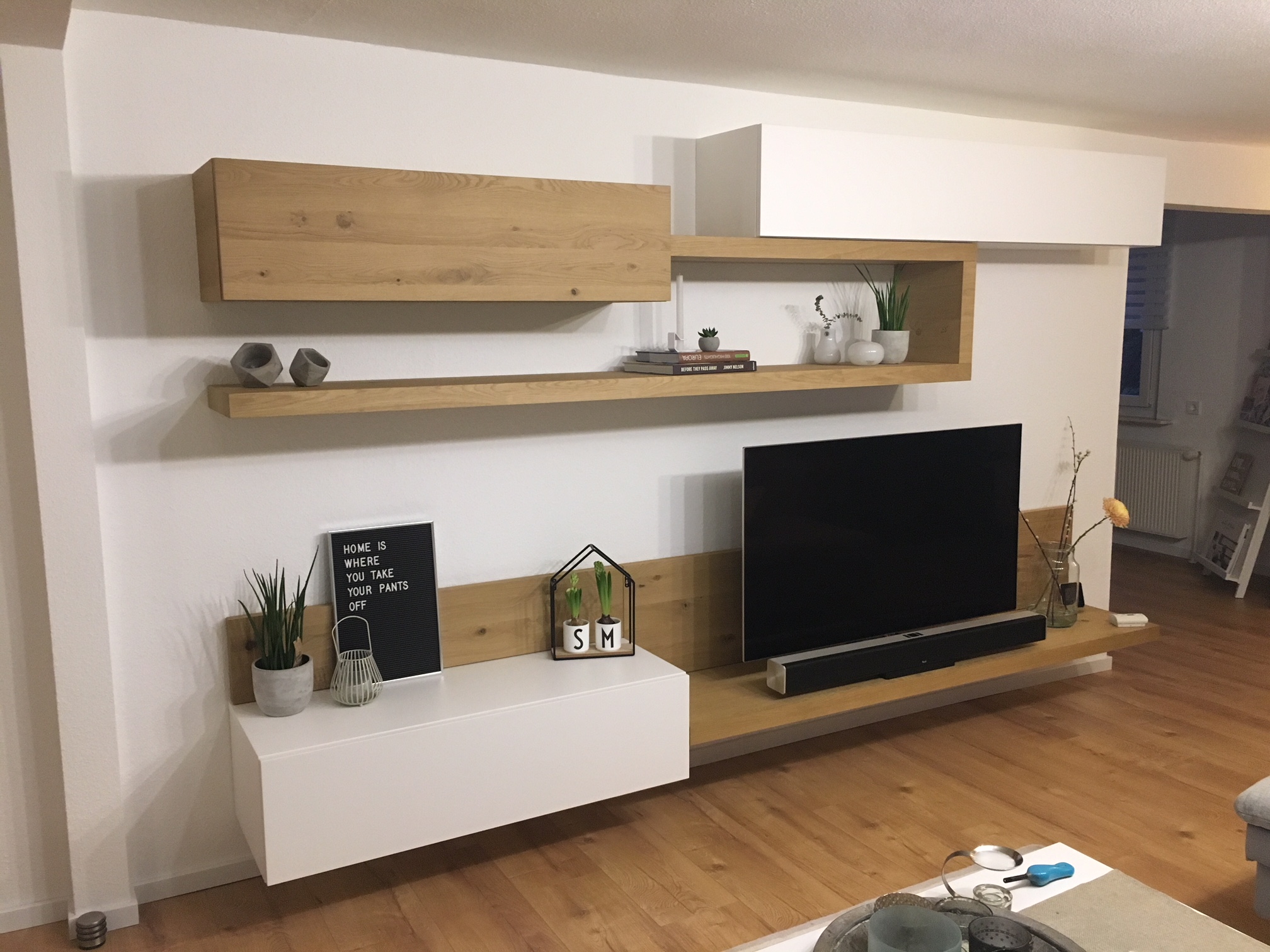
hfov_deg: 61.7
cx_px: 635
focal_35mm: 29
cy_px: 476
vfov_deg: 48.2
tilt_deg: -7.8
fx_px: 1064
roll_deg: +0.7
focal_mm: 4.15
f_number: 2.2
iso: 200
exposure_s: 1/20
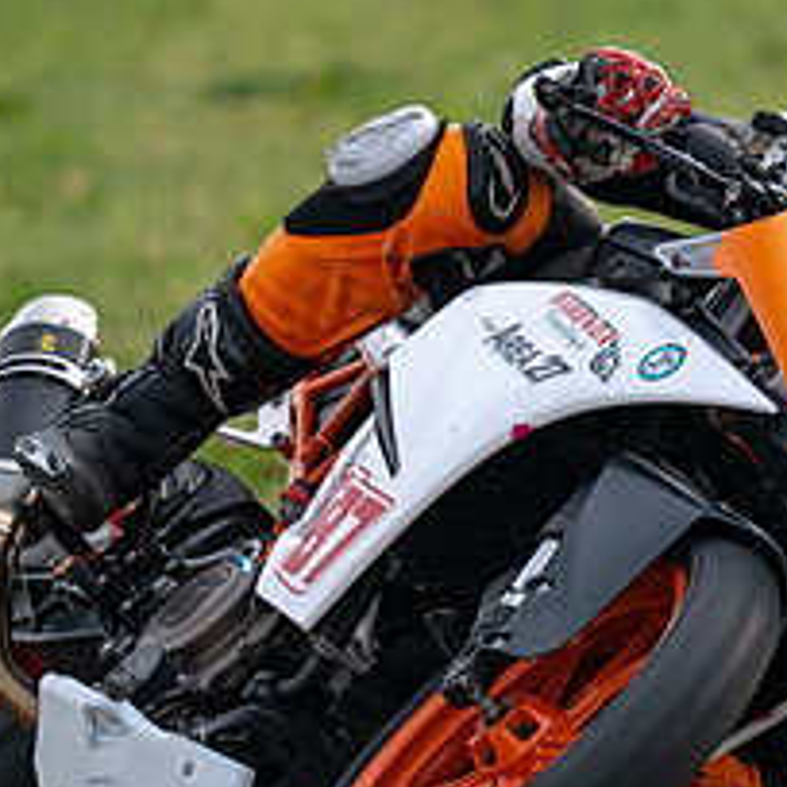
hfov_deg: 1.2
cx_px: 667
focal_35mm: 1453
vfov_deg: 1.2
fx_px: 37374
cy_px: 376
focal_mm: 600
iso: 500
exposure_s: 1/1250
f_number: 6.3
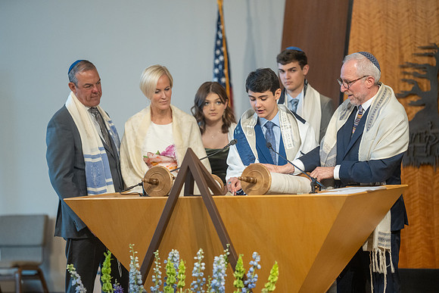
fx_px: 1647
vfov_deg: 10.2
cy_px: 146
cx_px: 220
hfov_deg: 15.2
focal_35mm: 135
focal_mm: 135
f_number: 1.8
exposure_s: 1/400
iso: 3200
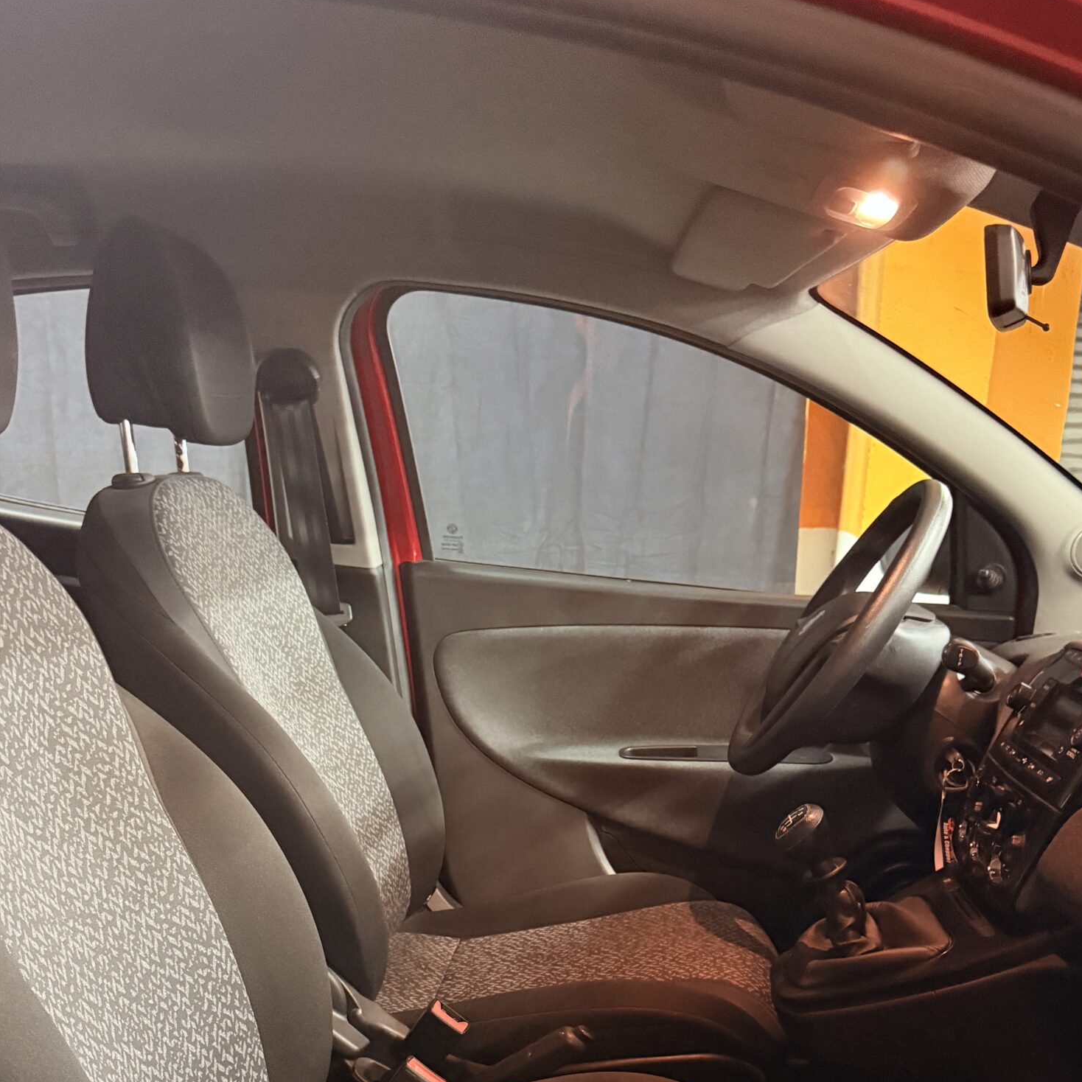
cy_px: 864
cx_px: 506
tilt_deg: -14.7
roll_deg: -1.2
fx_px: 1308
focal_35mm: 37
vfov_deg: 42.9
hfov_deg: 44.9
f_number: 1.78
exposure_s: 1/25
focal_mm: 6.76
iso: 1000
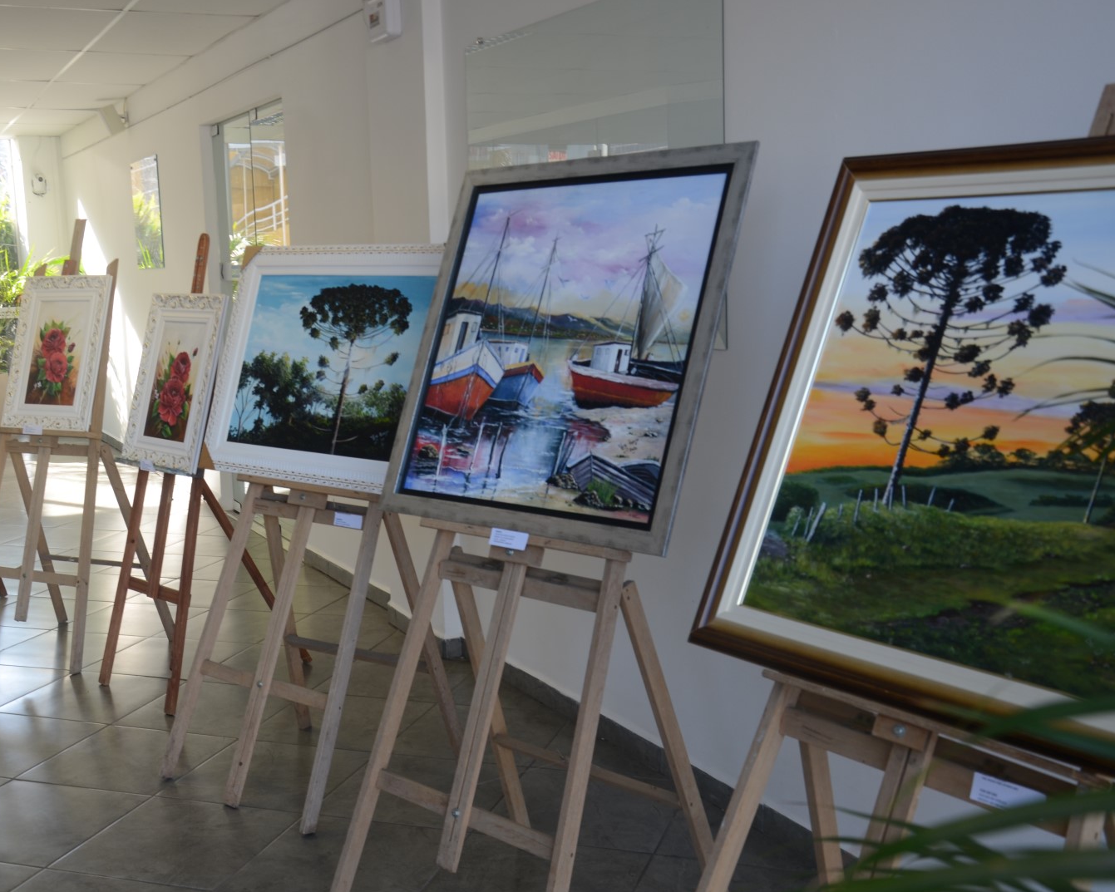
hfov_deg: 44.7
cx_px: 498
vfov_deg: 36.5
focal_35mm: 41
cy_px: 446
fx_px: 1353
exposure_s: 1/25
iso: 125
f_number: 6.3
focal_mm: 24
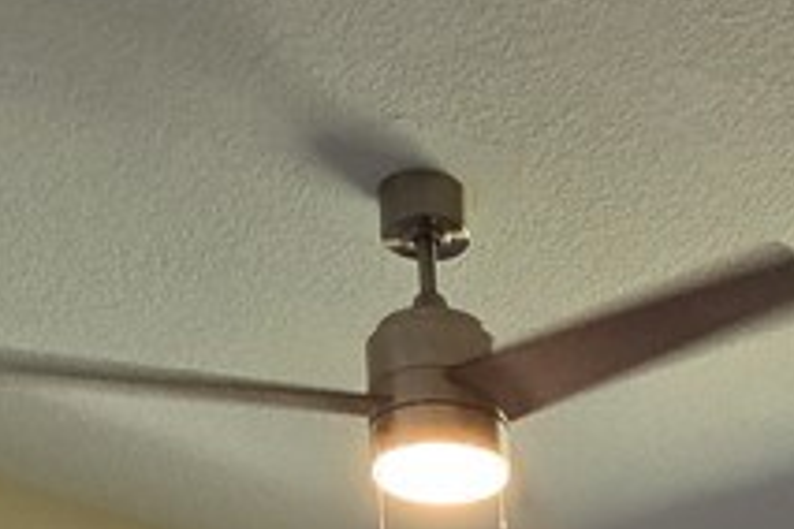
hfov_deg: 29.7
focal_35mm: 65
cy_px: 1226
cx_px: 705
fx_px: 1433
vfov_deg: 14.6
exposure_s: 1/120
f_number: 2.2
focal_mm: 2.2
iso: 100
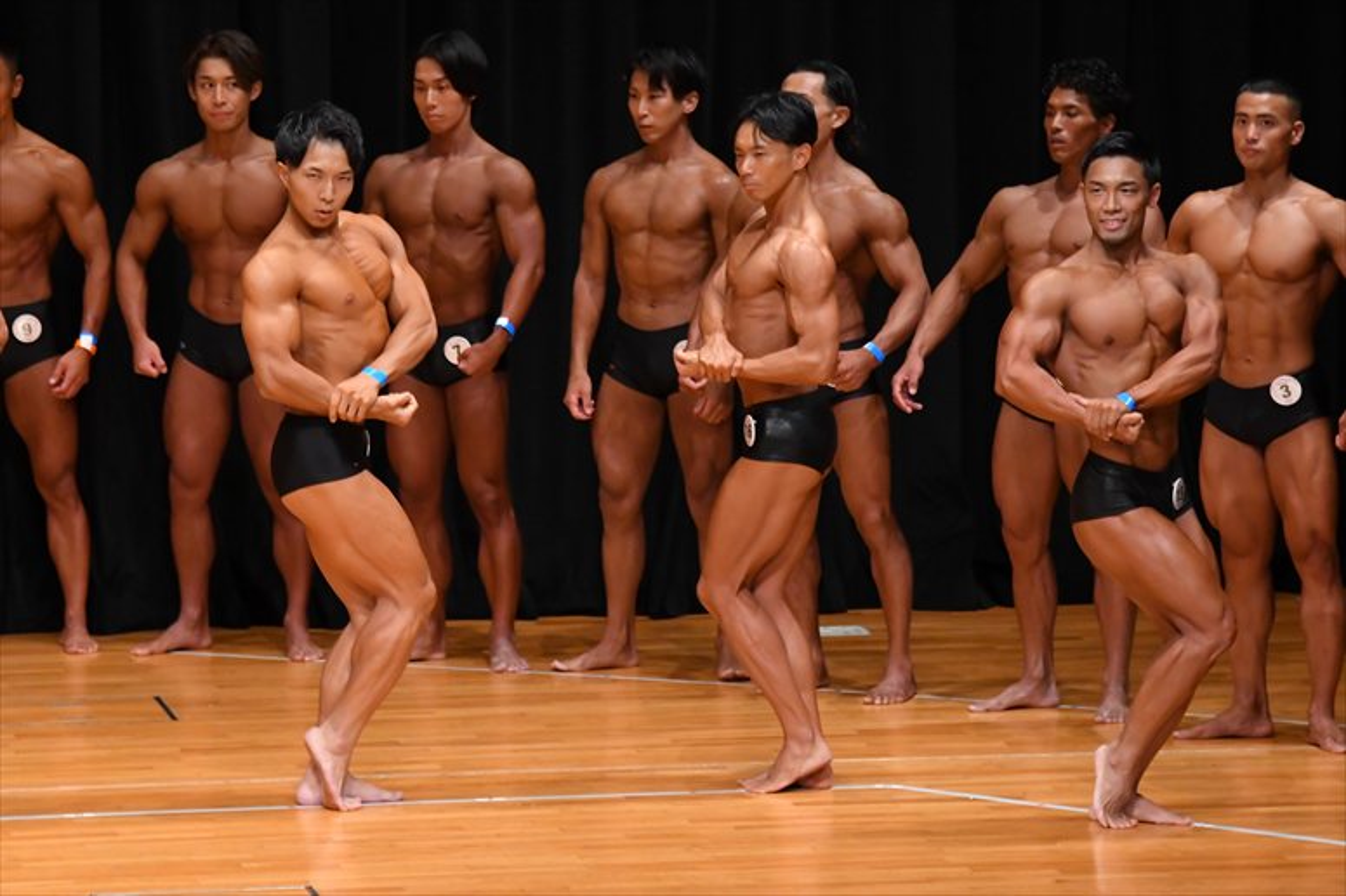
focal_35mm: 255
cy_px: 448
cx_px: 673
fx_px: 9530
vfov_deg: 5.4
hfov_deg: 8.1
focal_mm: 170
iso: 4000
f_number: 5.6
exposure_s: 1/400
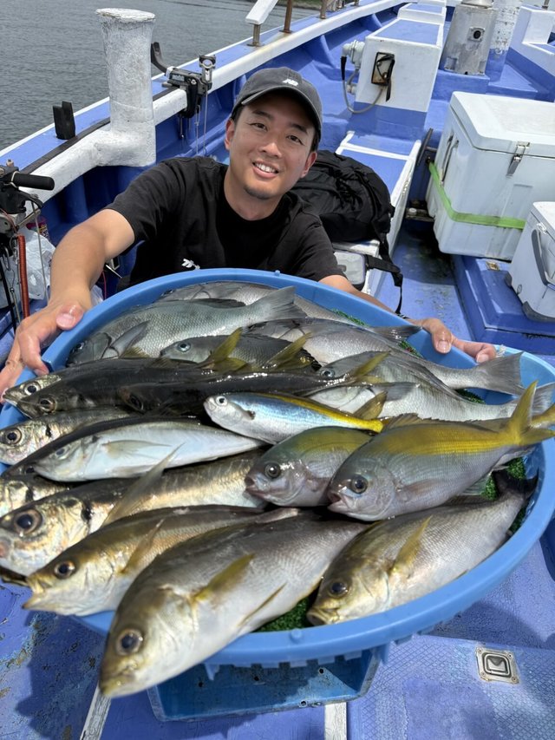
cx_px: 278
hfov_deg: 56.8
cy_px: 370
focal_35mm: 24
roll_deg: -7.4
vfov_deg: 71.6
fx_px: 513
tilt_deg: -34.1
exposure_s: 1/7353
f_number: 1.78
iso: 80
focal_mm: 6.76
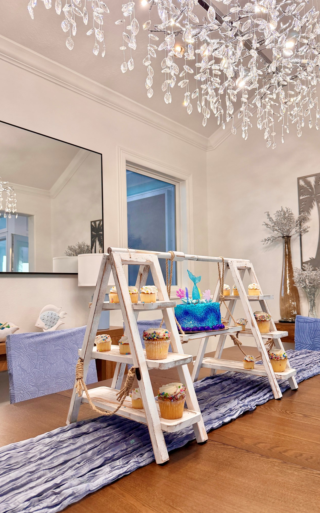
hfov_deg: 47.4
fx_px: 363
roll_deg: +1.1
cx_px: 186
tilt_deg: +4.1
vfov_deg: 70.4
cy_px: 261
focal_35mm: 26
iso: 160
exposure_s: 1/150
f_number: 1.78
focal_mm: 6.76
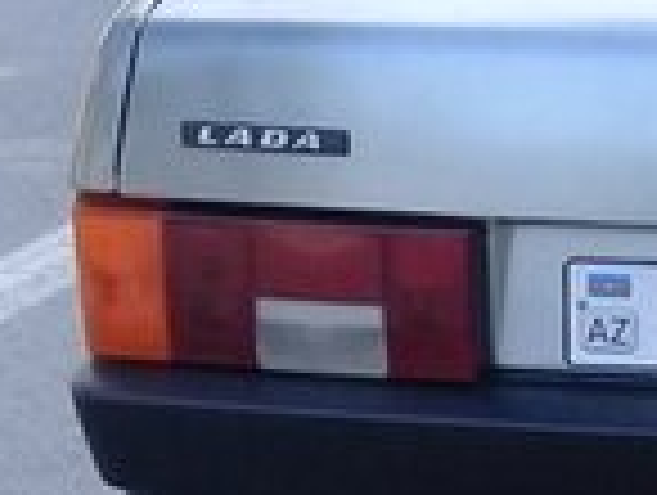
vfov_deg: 10.4
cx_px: 896
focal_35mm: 140
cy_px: 632
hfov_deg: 13.5
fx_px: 2662
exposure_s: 1/131
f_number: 2.2
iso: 50
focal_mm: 3.3
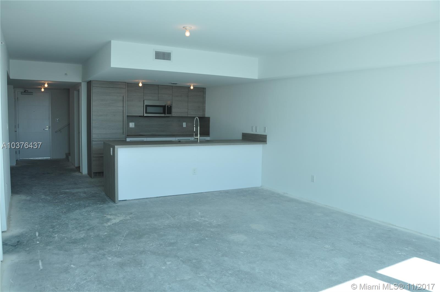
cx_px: 220
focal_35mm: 27
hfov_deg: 67.5
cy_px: 146
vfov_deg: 47.8
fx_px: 330
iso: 200
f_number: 9
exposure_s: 1/80
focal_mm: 18
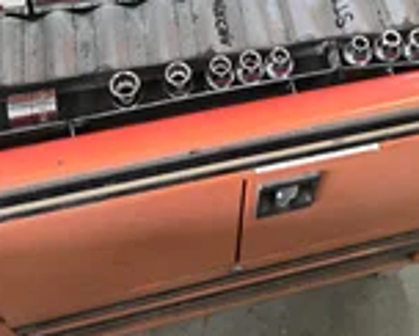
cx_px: 256
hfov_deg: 31.8
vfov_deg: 24.5
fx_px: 733
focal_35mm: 59
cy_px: -8
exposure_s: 1/120
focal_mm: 5.4
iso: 250
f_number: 1.8
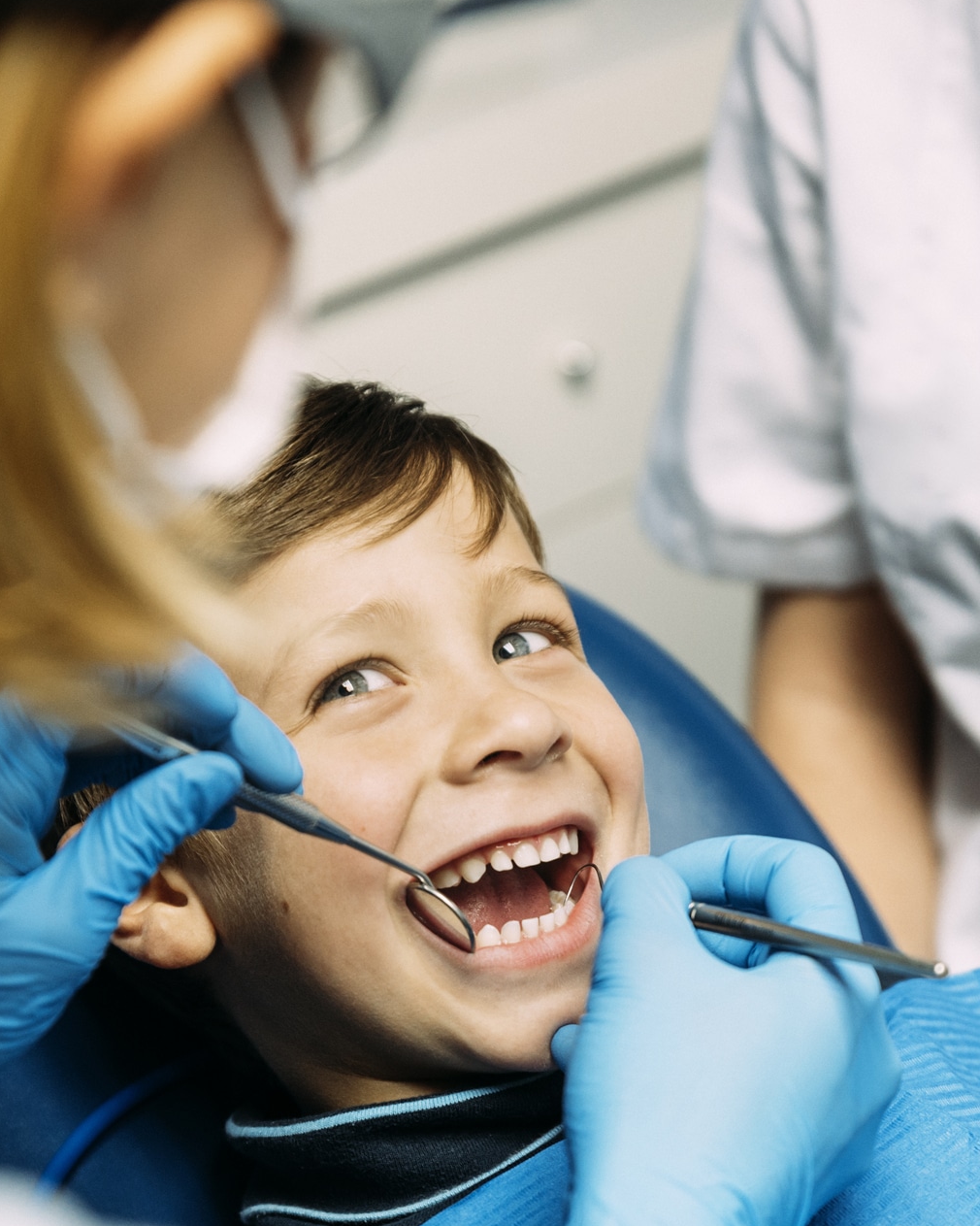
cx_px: 510
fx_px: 3771
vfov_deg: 18.5
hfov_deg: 14.8
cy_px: 680
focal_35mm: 104
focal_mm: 66
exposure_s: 1/125
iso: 640
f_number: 3.5
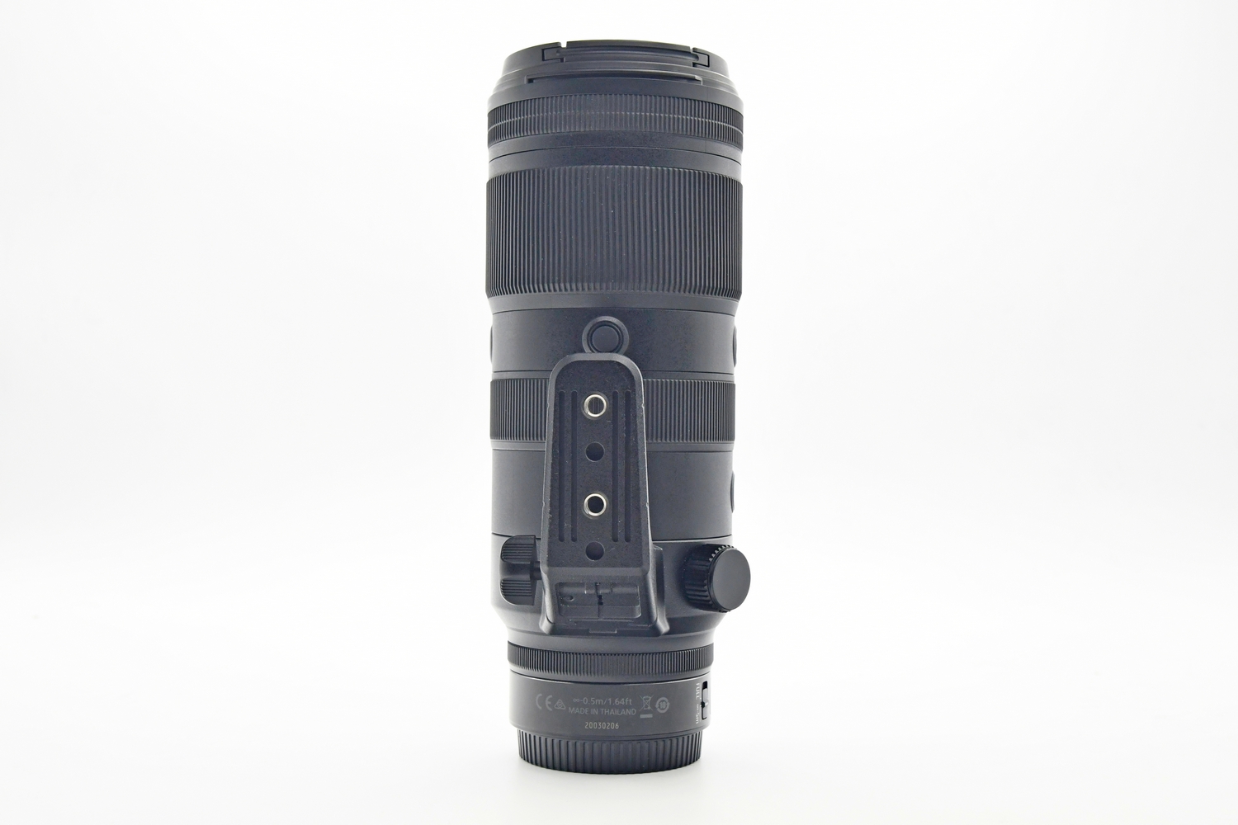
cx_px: 619
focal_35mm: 48
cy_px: 412
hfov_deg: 41.1
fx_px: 1651
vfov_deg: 28.1
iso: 1250
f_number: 8
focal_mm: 32
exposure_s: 1/125
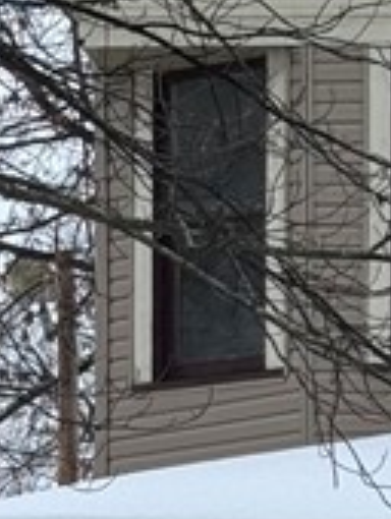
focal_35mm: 289
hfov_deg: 5.0
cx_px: 892
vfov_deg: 6.8
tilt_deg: +7.3
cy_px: 553
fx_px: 4342
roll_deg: +1.3
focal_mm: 6.76
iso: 64
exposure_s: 1/812
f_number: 1.78
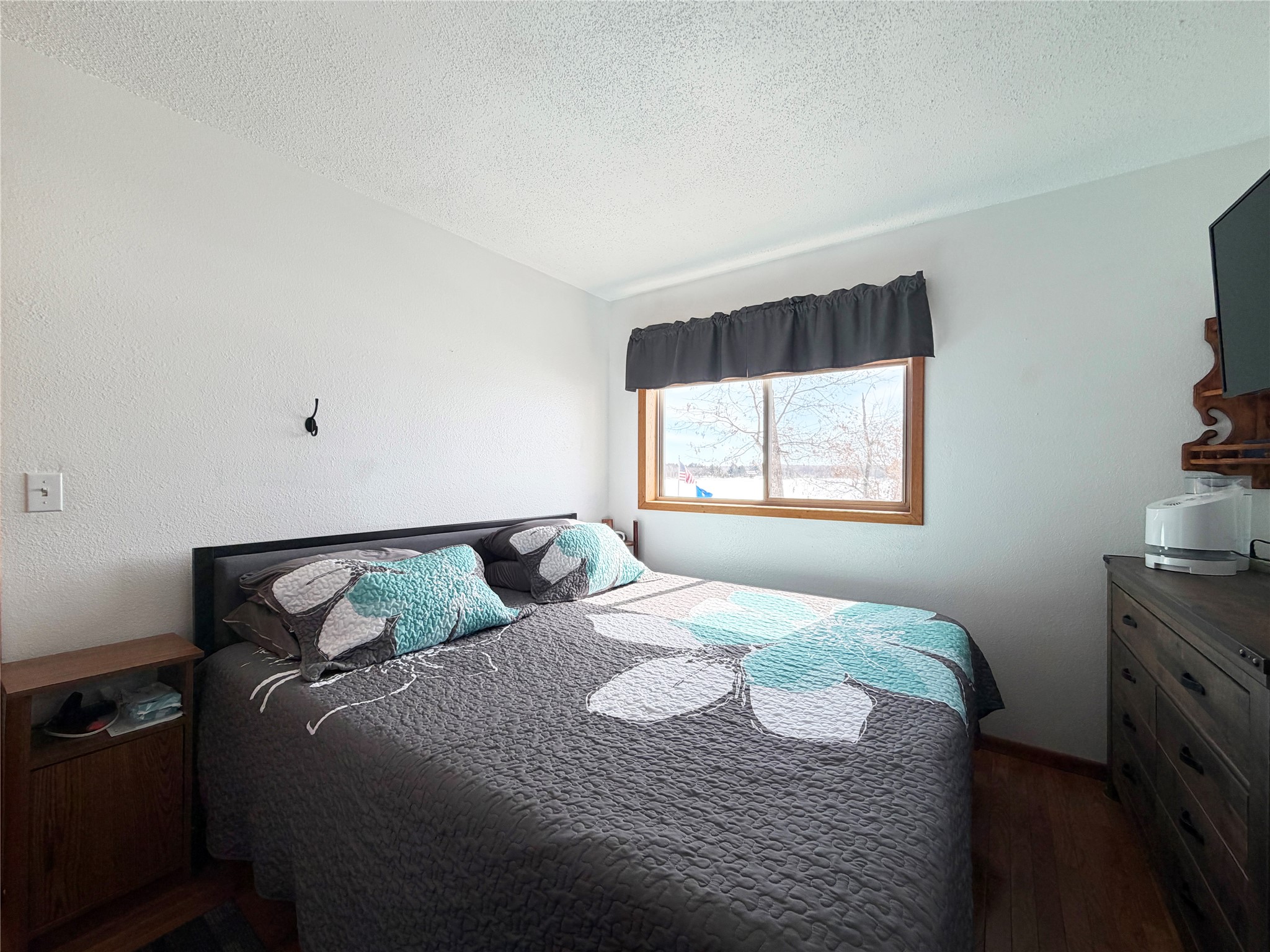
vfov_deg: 85.7
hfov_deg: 102.1
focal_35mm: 14
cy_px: 476
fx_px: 514
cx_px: 635
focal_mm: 2.22
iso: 64
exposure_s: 1/223
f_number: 2.2
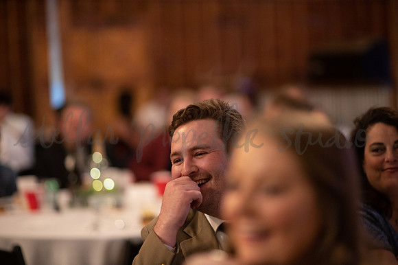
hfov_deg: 23.9
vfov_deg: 16.1
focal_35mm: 85
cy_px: 132
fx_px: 939
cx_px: 199
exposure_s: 1/200
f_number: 1.4
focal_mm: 85
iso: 2500
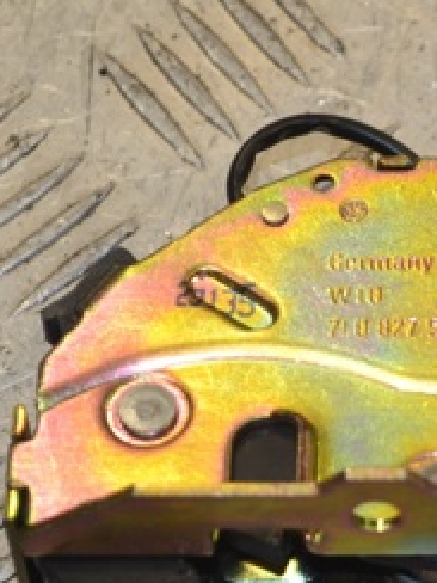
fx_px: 3506
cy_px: 378
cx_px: 576
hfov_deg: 7.1
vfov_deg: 9.5
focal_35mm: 208
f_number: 5.6
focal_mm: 55
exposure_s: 1/200
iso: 400
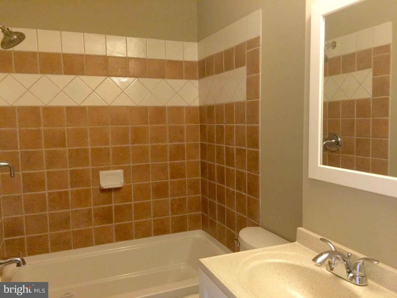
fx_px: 333
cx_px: 198
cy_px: 149
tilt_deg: -6.4
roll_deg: +0.4
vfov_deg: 48.2
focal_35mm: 29
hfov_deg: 61.7
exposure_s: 1/30
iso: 320
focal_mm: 4.15
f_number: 2.2
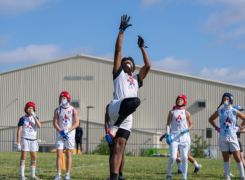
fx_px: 596
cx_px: 117
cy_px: 80
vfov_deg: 17.2
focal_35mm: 85
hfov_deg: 23.2
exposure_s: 1/3200
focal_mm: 70
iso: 100
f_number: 2.8
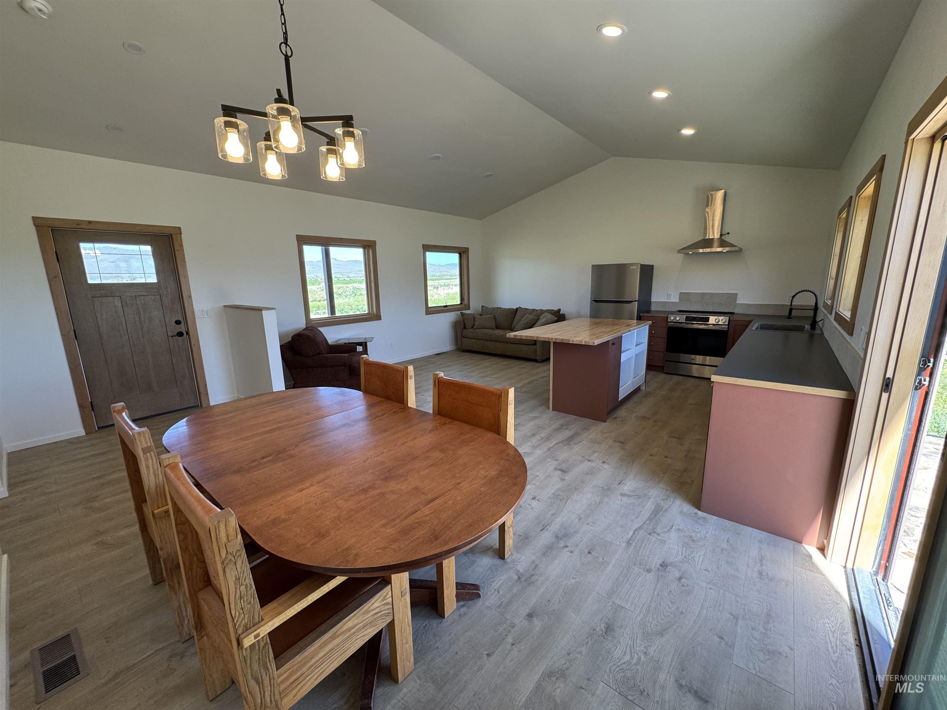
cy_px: 355
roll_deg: +0.5
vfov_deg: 85.7
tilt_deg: -12.0
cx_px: 474
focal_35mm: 14
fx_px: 383
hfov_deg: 102.1
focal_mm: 2.22
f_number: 2.2
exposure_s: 1/120
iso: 125
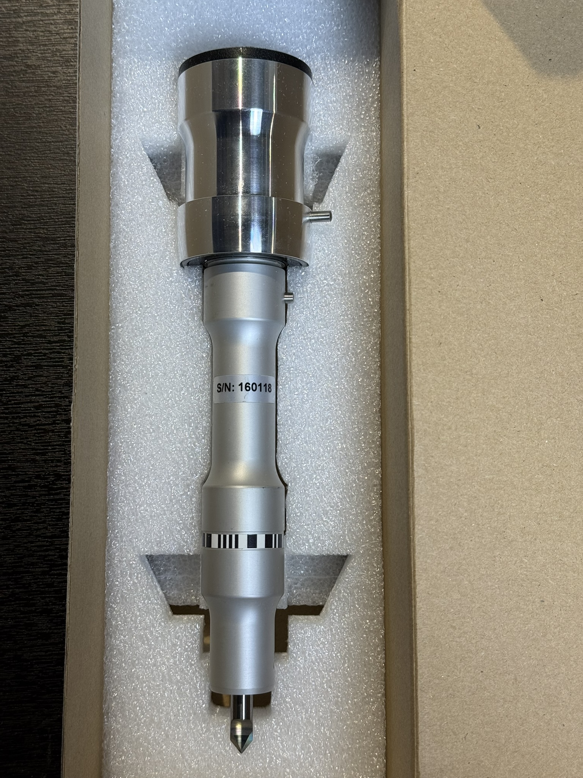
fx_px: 1078
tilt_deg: -85.0
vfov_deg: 39.7
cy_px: 389
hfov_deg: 30.3
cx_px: 292
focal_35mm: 48
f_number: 1.78
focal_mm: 6.76
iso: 64
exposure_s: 1/120
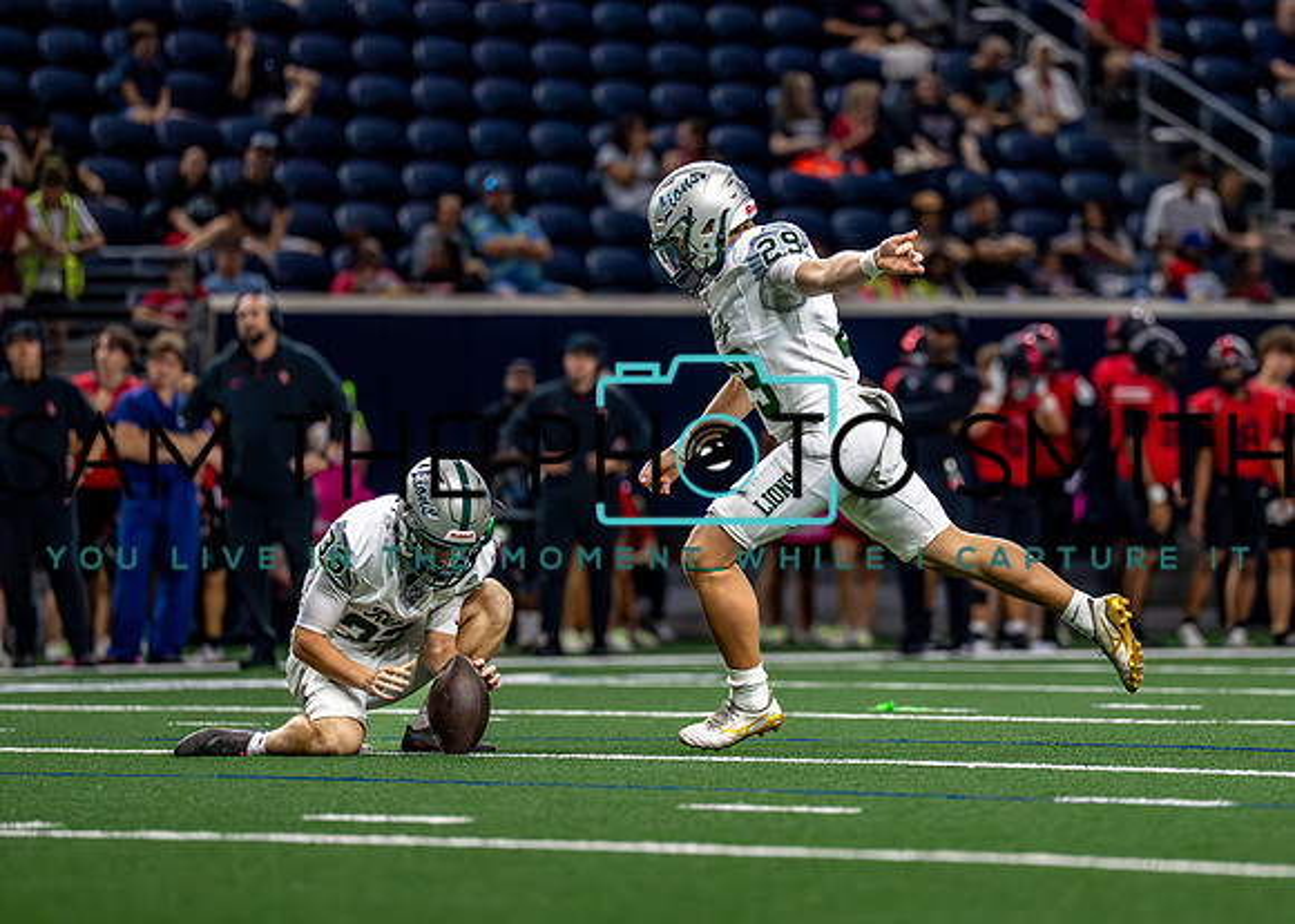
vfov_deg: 4.6
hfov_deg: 6.4
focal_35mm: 314
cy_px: 378
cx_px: 941
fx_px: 11531
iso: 5000
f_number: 2.8
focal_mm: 200
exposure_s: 1/2000
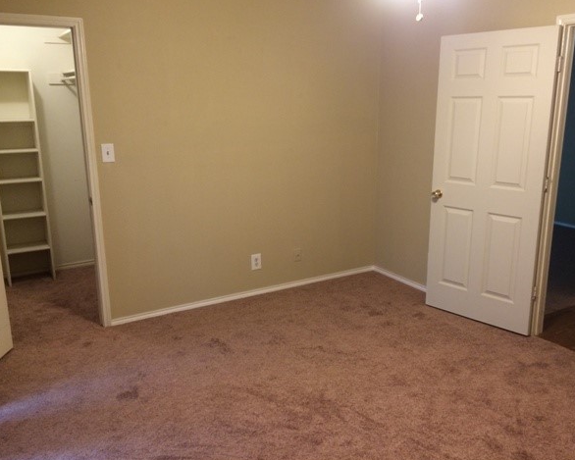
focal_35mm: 32
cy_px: 230
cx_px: 310
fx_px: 545
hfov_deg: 55.6
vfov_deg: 45.8
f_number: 2.2
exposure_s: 1/30
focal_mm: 4.12
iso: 160
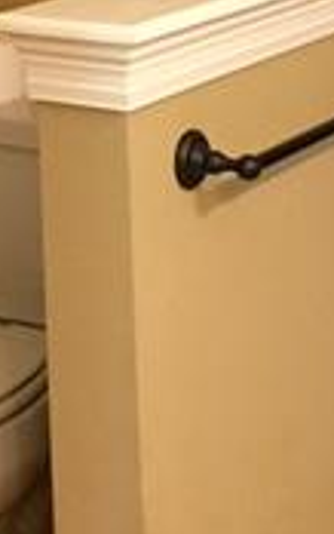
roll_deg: +1.9
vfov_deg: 17.8
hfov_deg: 11.6
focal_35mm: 113
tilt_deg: -6.7
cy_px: -52
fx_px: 1643
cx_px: 61
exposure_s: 1/10
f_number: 2.2
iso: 100
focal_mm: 4.15
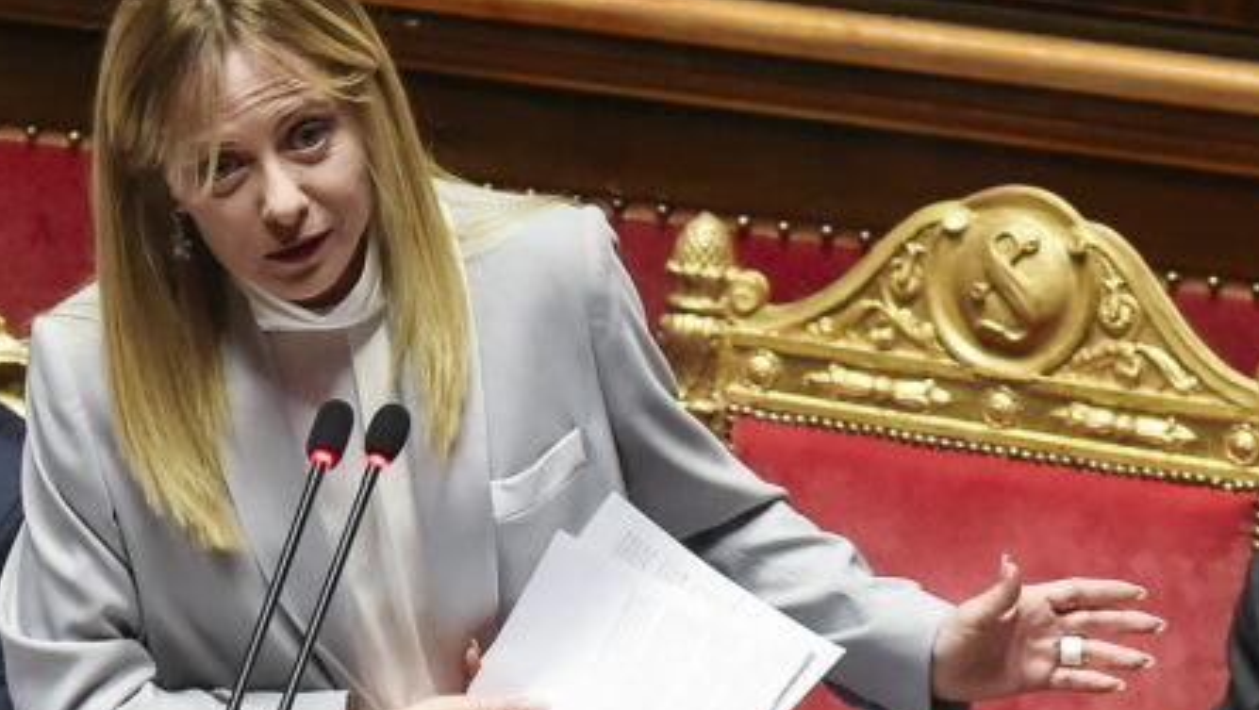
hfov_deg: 6.0
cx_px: 484
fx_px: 12059
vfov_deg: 3.4
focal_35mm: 361
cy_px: 479
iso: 4000
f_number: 5
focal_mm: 200
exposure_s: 1/160
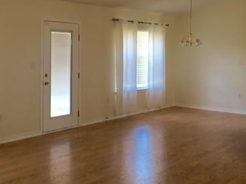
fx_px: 355
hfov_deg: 38.0
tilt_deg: -1.0
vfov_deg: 28.9
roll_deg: -0.1
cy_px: 65
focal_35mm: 50
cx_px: 92
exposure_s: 1/60
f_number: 2.2
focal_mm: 4.15
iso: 32
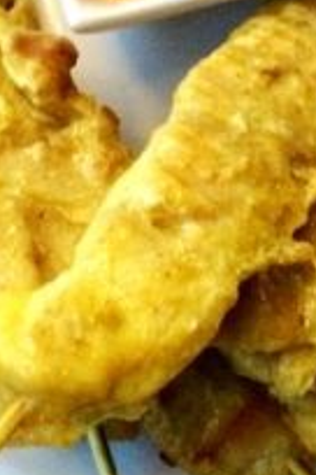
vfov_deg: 20.5
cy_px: 77
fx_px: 1290
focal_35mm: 98
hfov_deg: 13.9
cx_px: 218
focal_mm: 4.12
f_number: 2.2
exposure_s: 1/15
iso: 500
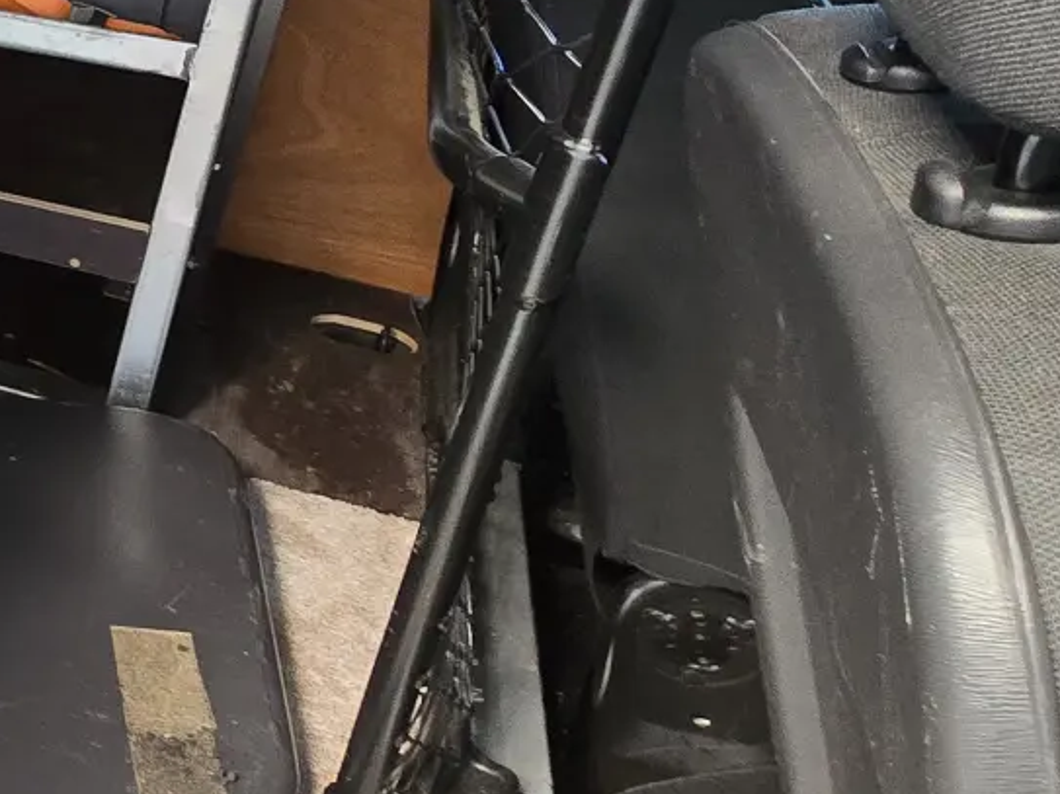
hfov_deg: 27.7
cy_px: 150
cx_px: -539
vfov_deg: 30.7
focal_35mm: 46
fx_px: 1408
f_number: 2.2
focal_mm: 2.2
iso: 400
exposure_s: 1/50
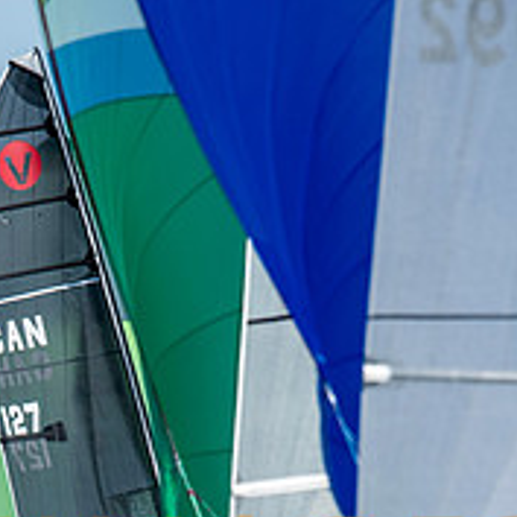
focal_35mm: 1256
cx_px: 58
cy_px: 539
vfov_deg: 1.4
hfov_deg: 1.4
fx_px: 21223
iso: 320
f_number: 5.6
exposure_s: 1/2500
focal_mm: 300
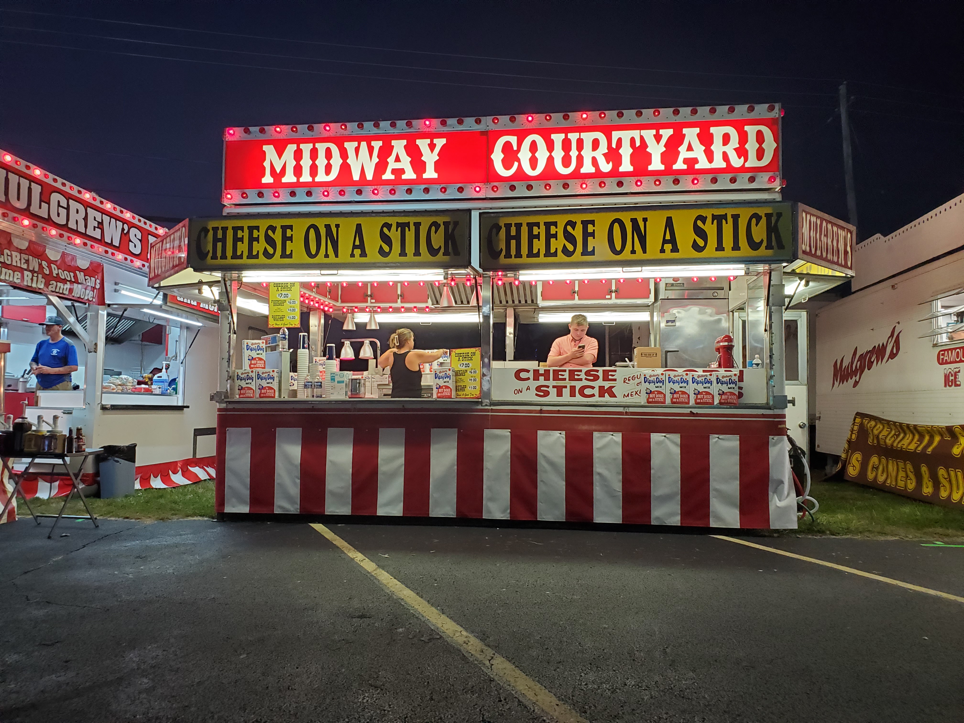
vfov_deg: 53.1
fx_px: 724
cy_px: 362
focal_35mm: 26
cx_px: 482
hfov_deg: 67.3
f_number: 2.4
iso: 320
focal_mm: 4.3
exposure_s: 1/91
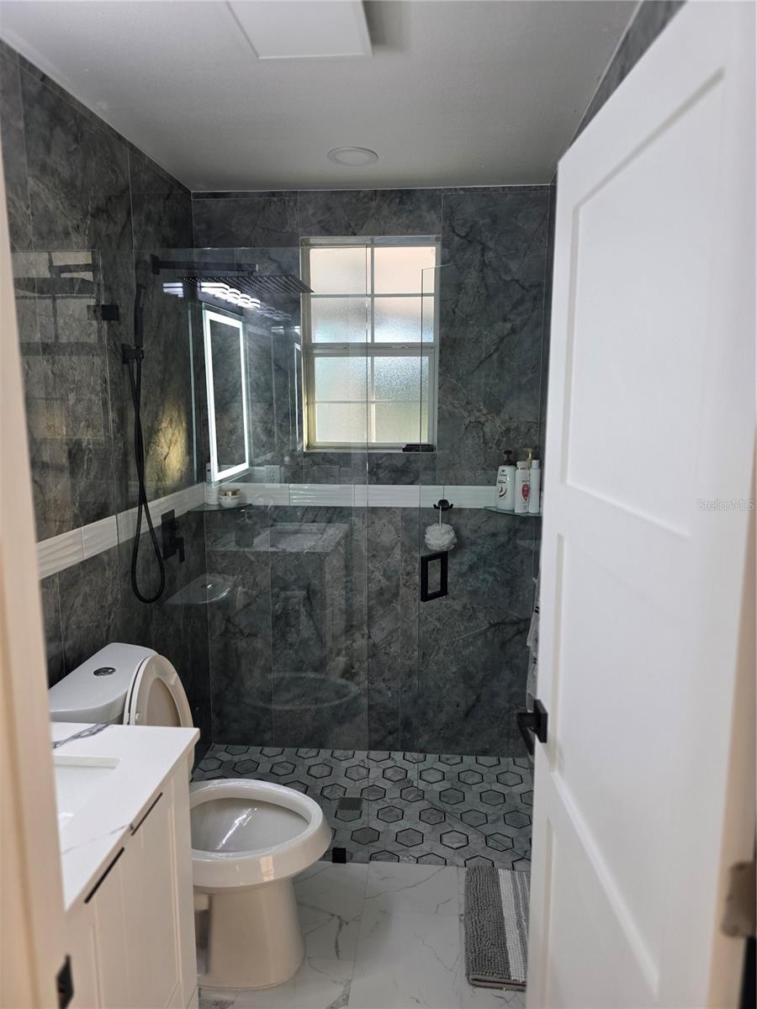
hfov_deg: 58.9
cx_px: 378
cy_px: 504
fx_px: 671
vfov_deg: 73.9
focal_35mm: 23
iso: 125
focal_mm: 6.3
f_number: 1.7
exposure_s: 1/120
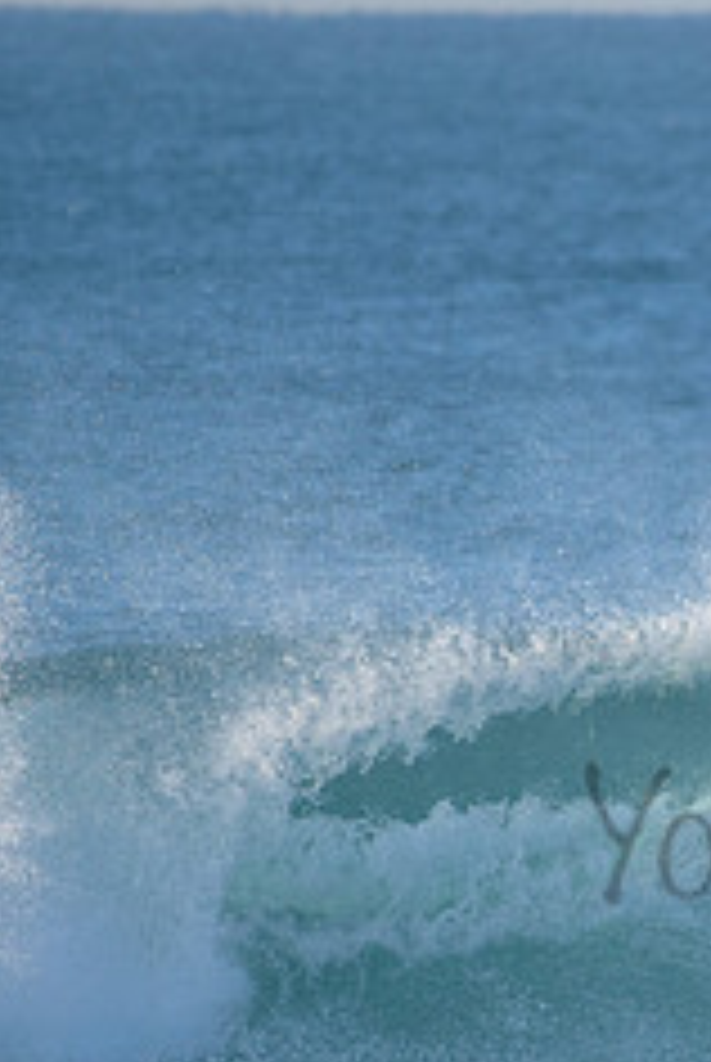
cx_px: 1052
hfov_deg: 1.0
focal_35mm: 1324
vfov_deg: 1.6
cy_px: 753
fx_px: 39106
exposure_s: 1/2000
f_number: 5.6
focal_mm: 500
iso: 560
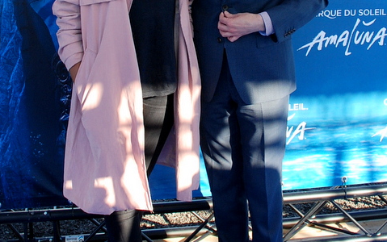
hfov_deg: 43.5
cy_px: 51
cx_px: 193
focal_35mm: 46
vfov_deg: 27.5
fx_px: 485
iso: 320
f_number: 6.3
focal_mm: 20
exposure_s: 1/160
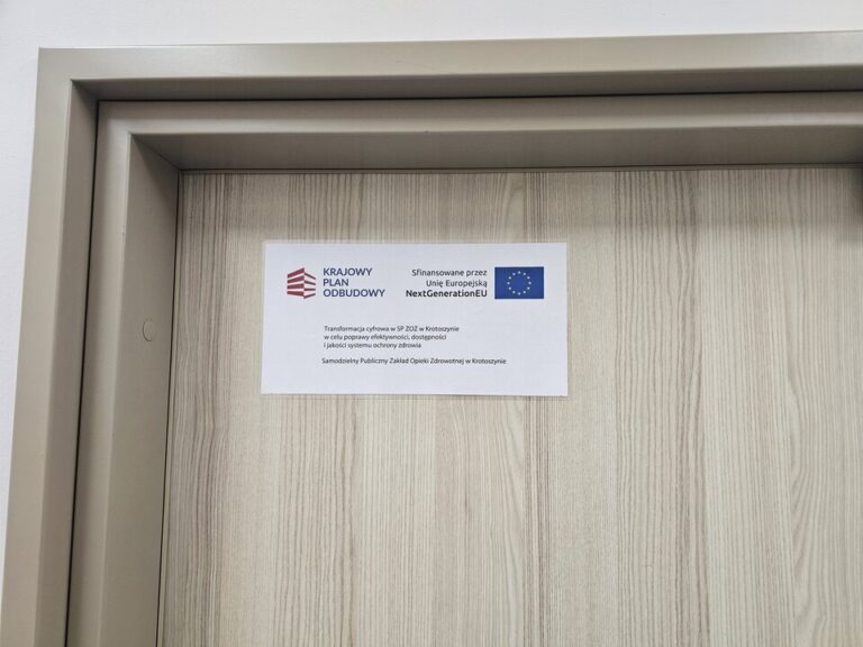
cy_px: 324
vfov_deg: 58.9
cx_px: 432
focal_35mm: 23
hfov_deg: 73.9
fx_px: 573
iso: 200
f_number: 1.7
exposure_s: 1/180
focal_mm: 6.3
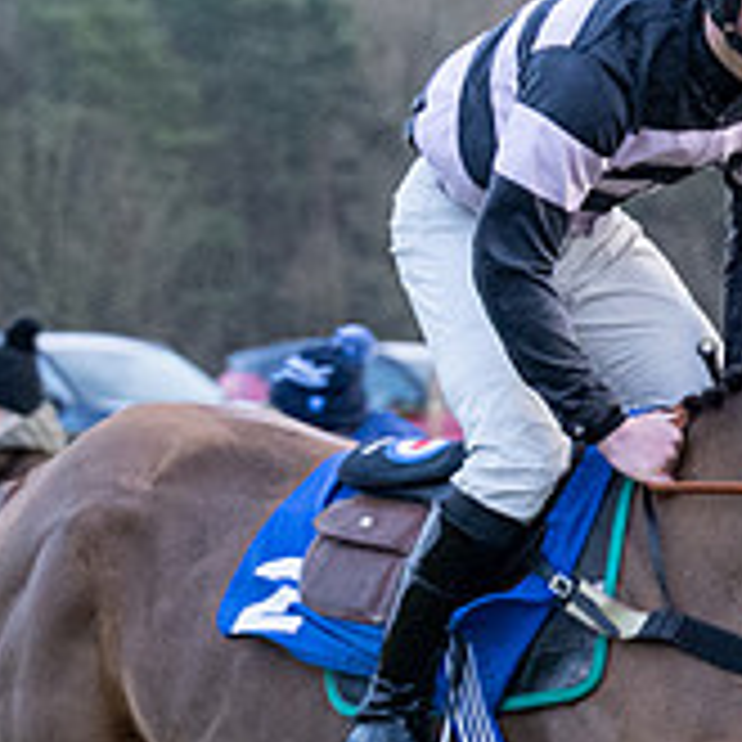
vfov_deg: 3.6
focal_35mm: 489
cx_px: 737
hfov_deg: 3.6
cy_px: 711
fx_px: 11859
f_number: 4
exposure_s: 1/500
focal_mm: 77
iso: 1250
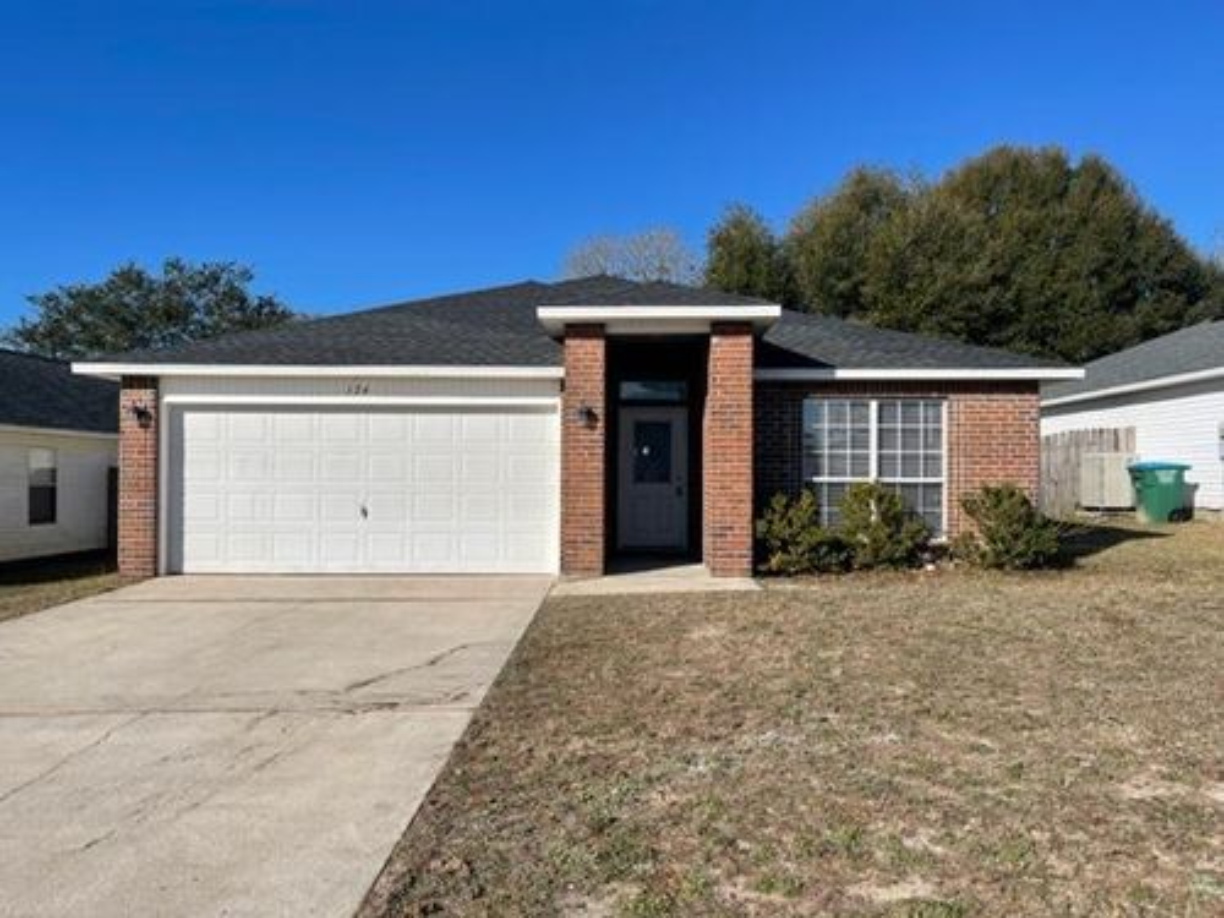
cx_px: 612
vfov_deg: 53.1
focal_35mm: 26
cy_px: 459
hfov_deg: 67.3
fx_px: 919
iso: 32
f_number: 1.6
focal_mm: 5.1
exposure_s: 1/5618
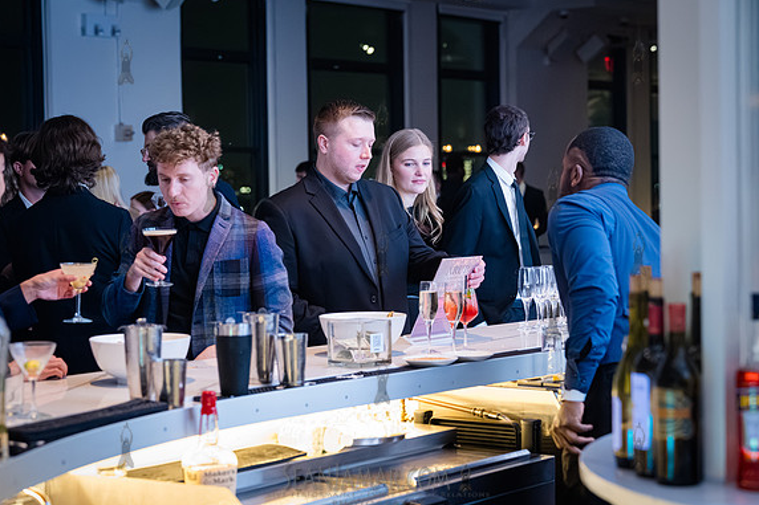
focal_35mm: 73
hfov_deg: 27.7
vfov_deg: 18.7
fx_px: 1539
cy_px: 253
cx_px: 381
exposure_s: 1/250
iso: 12800
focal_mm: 72
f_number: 3.5
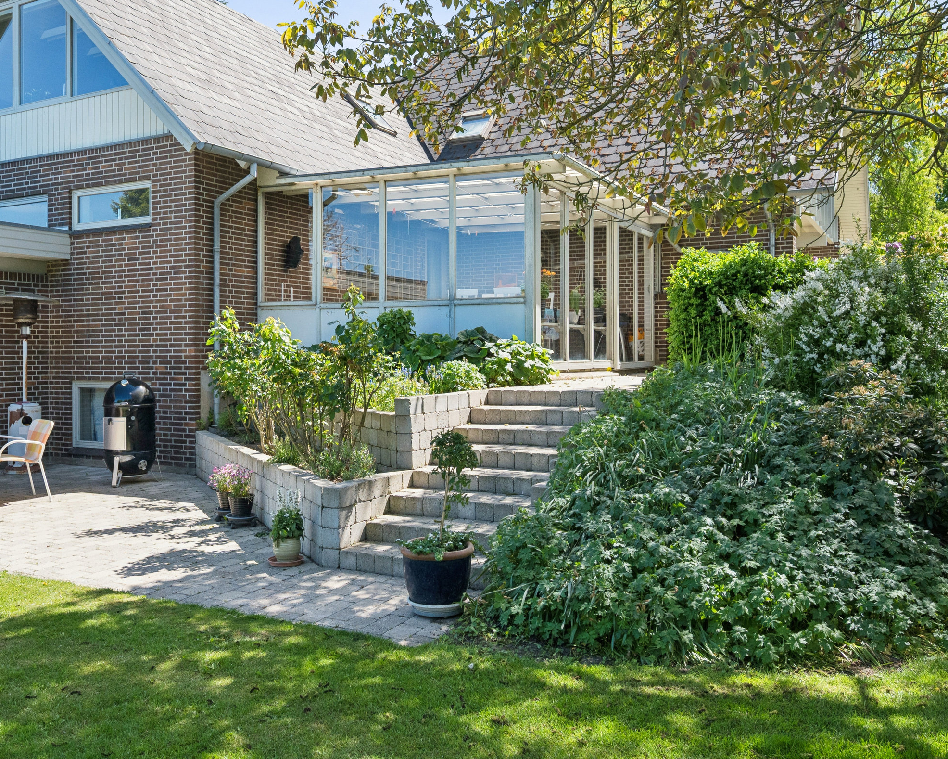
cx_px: 401
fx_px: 842
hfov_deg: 58.5
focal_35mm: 30
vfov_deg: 48.1
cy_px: 285
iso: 1100
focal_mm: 21
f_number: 6.3
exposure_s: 1/1600
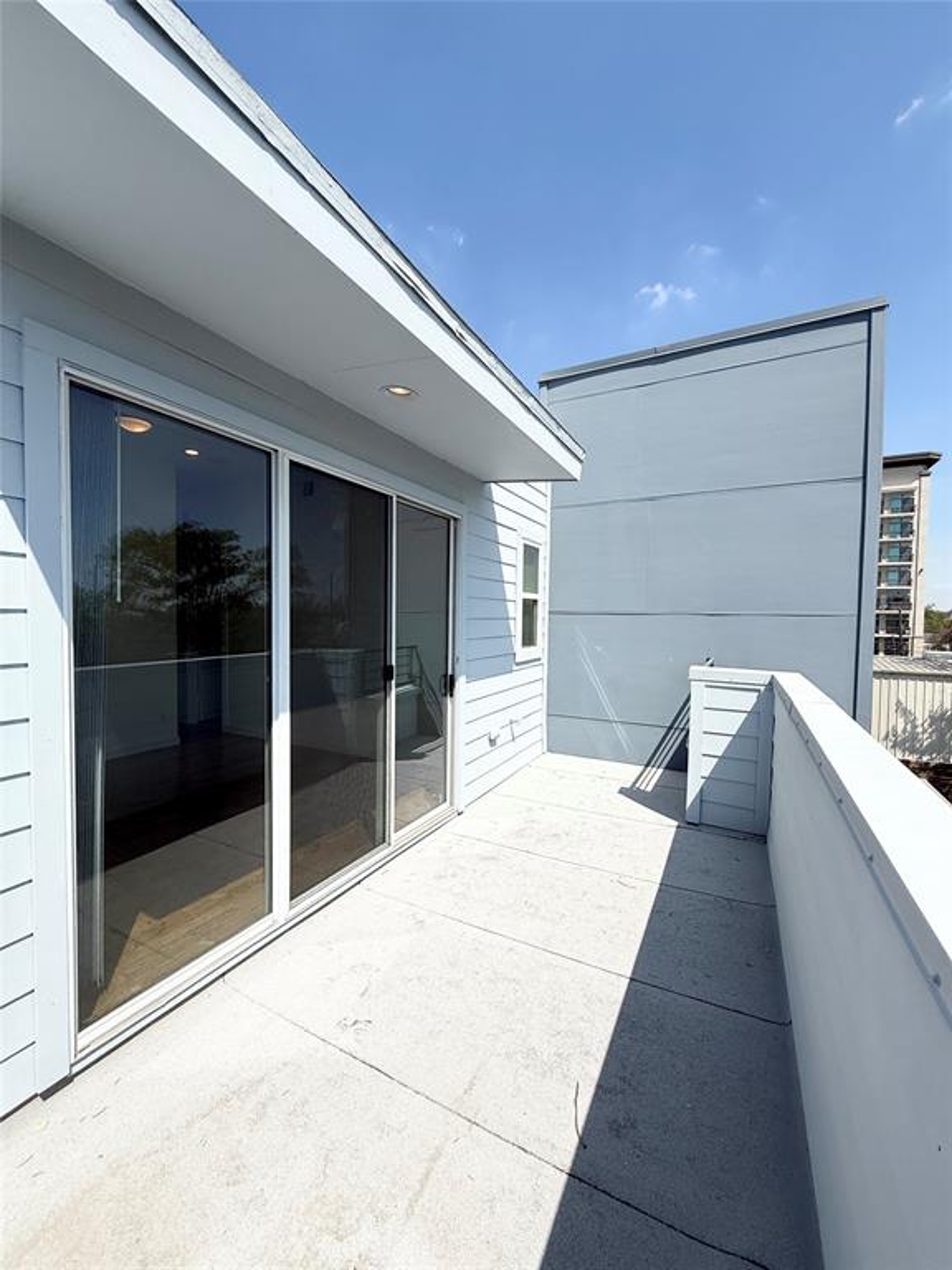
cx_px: 476
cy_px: 635
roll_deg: -1.6
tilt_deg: -2.8
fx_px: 513
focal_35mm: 14
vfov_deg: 102.1
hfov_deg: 85.7
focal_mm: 2.22
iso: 50
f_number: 2.2
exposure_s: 1/3460
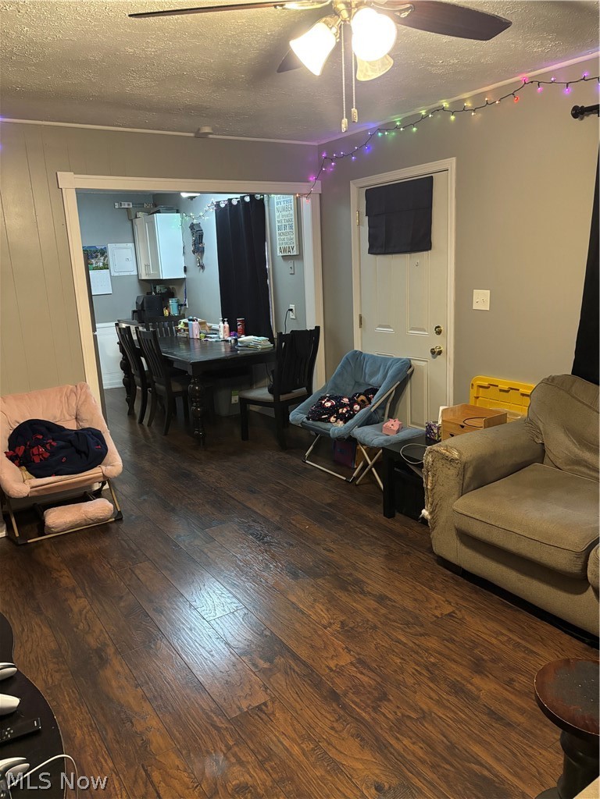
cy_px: 400
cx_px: 300
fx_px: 601
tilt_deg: -12.7
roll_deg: +2.2
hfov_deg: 53.1
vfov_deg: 67.3
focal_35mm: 26
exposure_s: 1/30
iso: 500
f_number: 1.6
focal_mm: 5.96
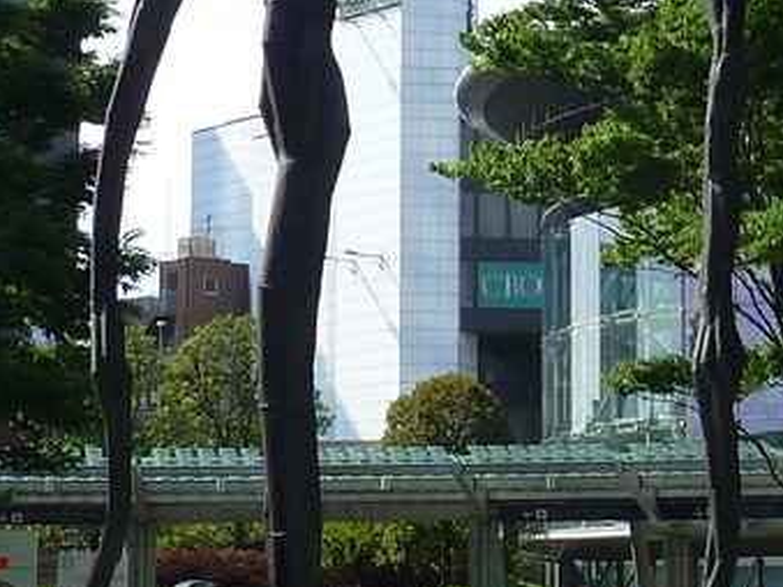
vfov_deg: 12.5
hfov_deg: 16.5
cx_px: 693
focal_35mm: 118
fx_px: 2668
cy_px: 233
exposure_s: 1/400
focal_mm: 4.1
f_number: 4
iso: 80
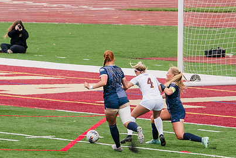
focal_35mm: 498
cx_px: 159
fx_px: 3266
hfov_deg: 4.1
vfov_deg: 2.8
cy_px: 144
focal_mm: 200
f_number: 5.6
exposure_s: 1/1600
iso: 800
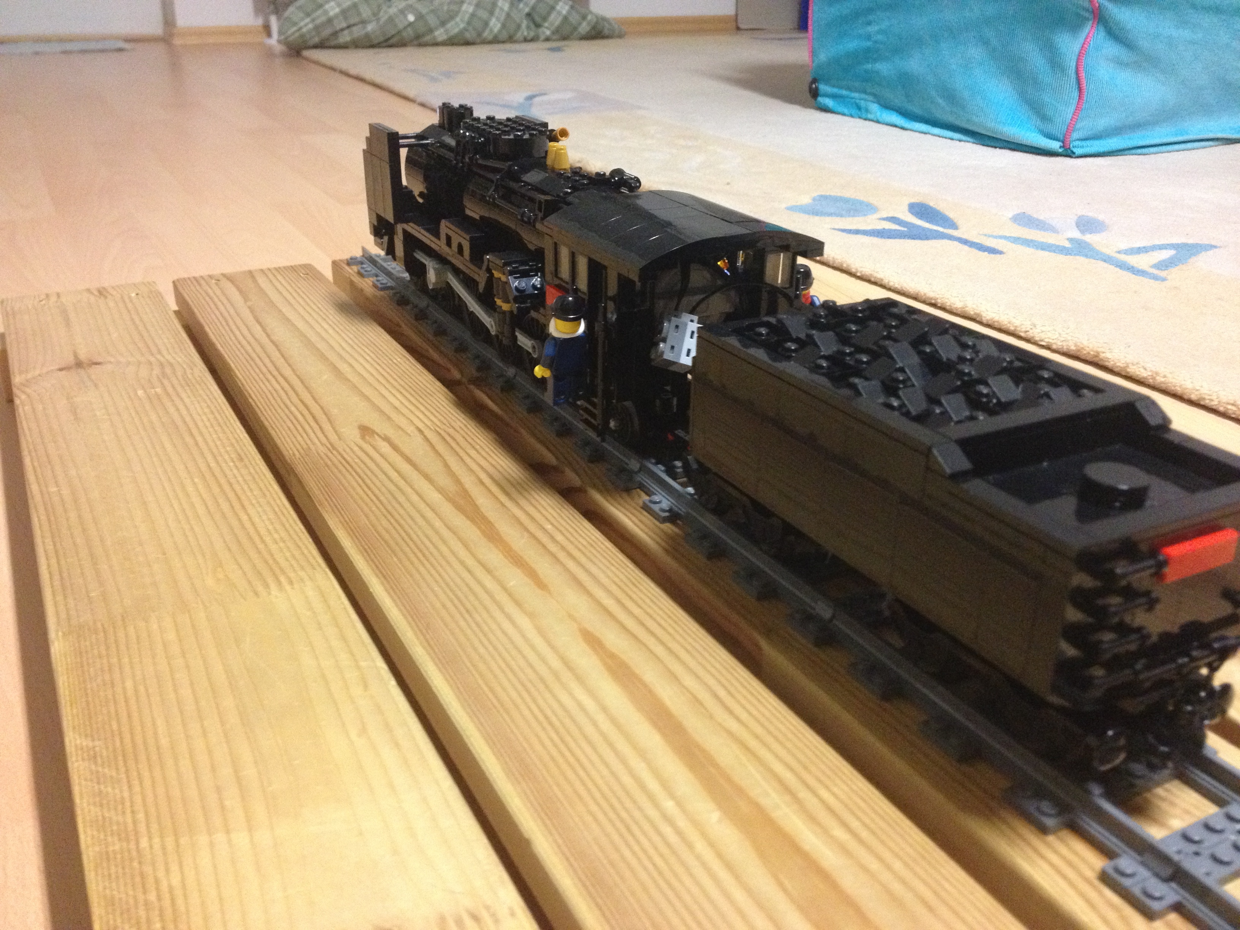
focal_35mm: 35
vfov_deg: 40.7
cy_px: 465
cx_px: 620
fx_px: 1254
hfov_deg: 52.6
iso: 400
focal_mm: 4.28
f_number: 2.4
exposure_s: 1/20
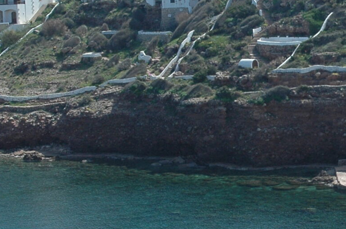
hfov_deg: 14.6
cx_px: 331
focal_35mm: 139
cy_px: 95
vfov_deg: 9.8
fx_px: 1334
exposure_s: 1/400
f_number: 10
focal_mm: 28
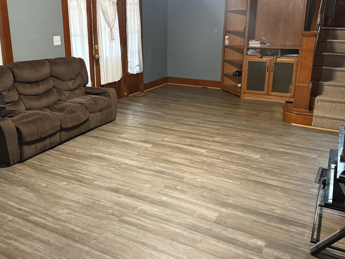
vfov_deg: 42.8
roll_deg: -0.1
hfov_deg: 55.3
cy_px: 109
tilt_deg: -15.3
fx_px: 329
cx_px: 156
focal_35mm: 33
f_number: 1.78
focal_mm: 6.76
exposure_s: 1/40
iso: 800
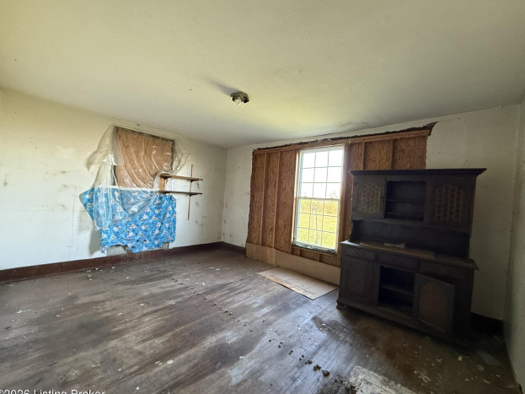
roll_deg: -3.6
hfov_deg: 98.1
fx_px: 227
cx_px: 274
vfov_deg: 81.7
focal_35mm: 15
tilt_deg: +0.5
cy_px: 202
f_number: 2.2
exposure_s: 1/60
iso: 400
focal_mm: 2.22
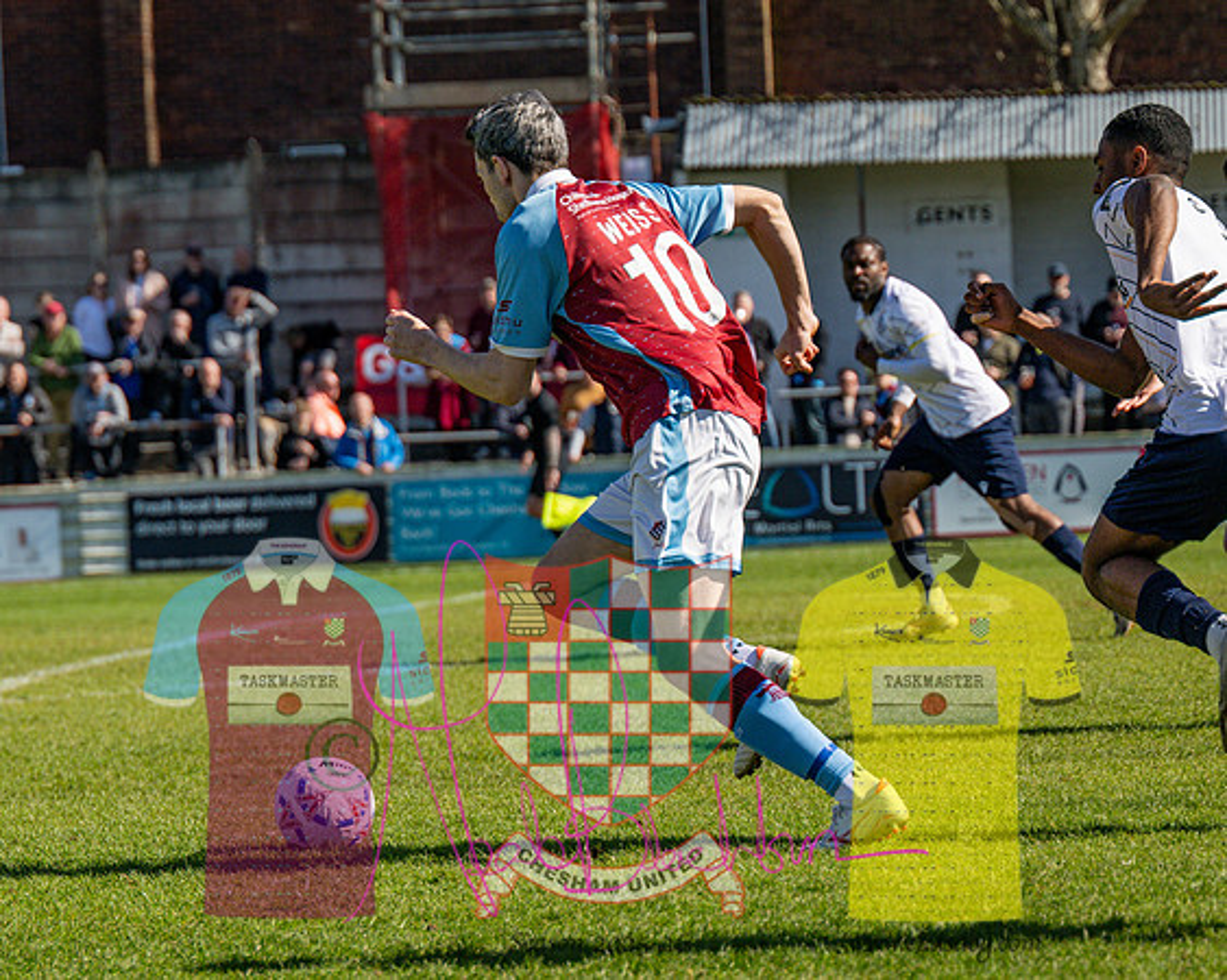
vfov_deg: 7.2
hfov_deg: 9.0
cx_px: 373
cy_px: 568
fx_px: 7821
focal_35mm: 215
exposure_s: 1/3200
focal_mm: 110
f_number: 4
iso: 200
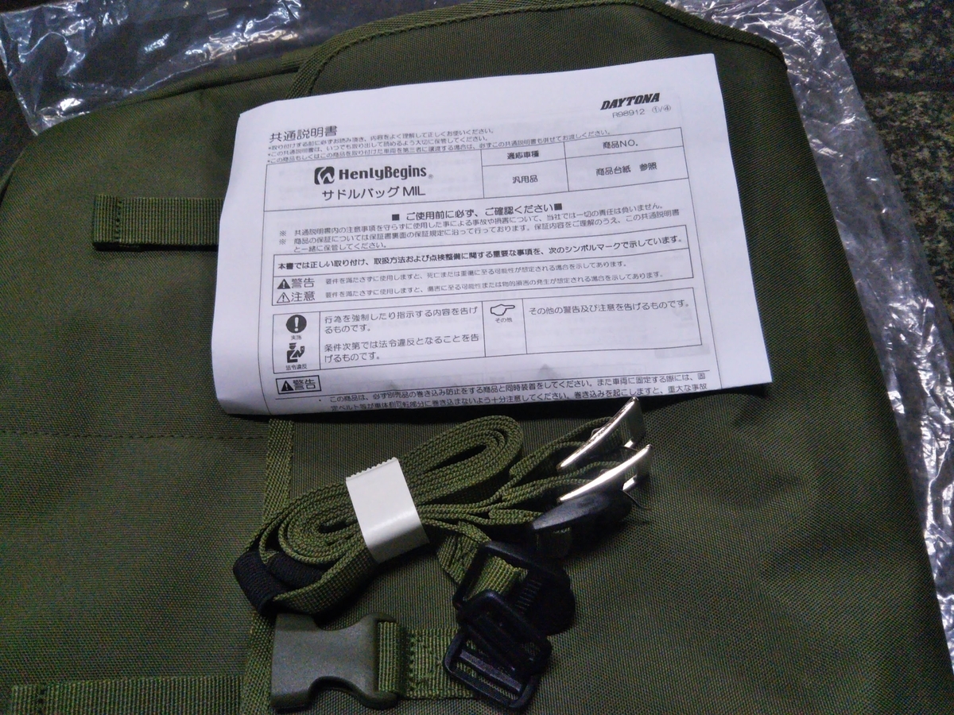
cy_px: 358
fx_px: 827
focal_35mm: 30
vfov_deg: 46.8
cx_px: 477
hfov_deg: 60.0
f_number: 2.2
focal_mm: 4
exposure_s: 1/33
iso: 223
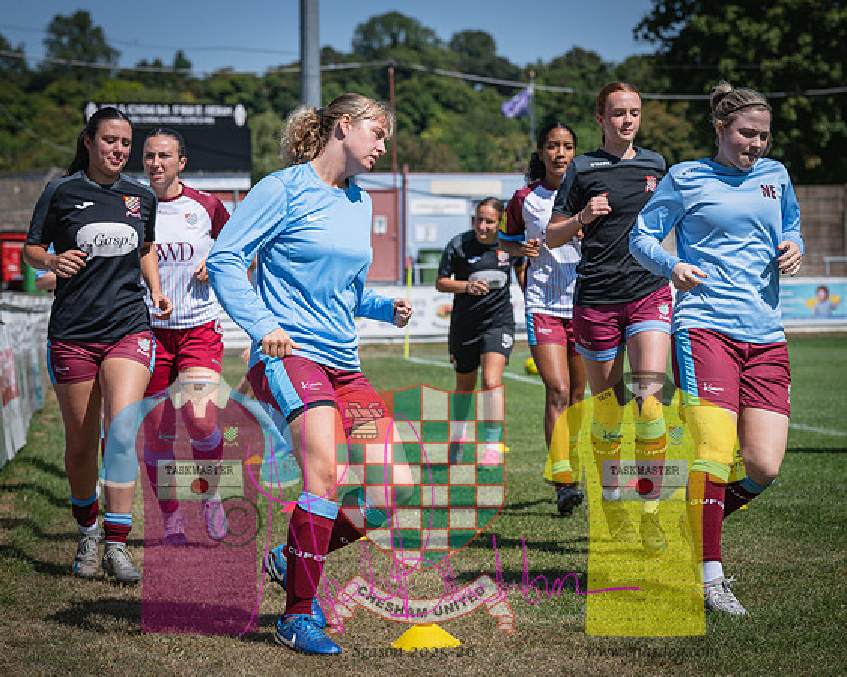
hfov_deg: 18.4
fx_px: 2615
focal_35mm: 104
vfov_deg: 14.8
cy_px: 354
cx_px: 417
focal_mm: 75
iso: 200
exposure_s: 1/3200
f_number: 4
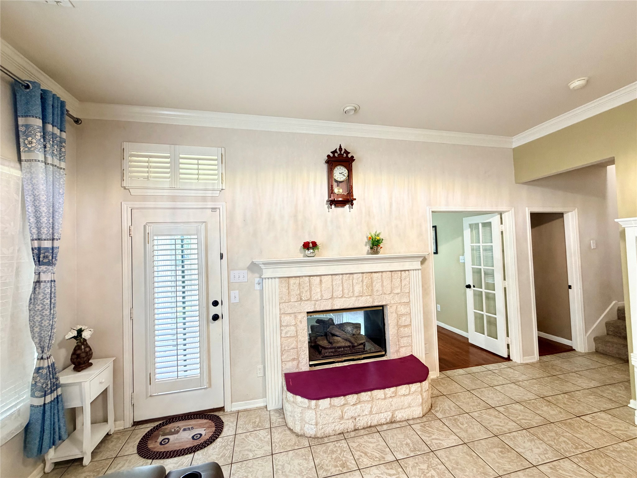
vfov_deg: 85.7
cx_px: 318
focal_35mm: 14
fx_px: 258
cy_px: 239
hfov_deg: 102.1
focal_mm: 2.22
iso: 320
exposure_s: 1/60
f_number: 2.2
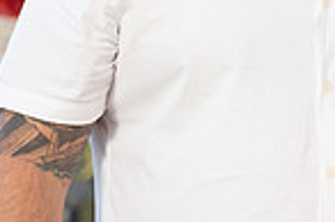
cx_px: 477
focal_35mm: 259
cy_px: -77
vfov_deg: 5.3
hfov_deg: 7.8
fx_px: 2407
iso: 160
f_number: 4
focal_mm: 65
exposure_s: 1/200
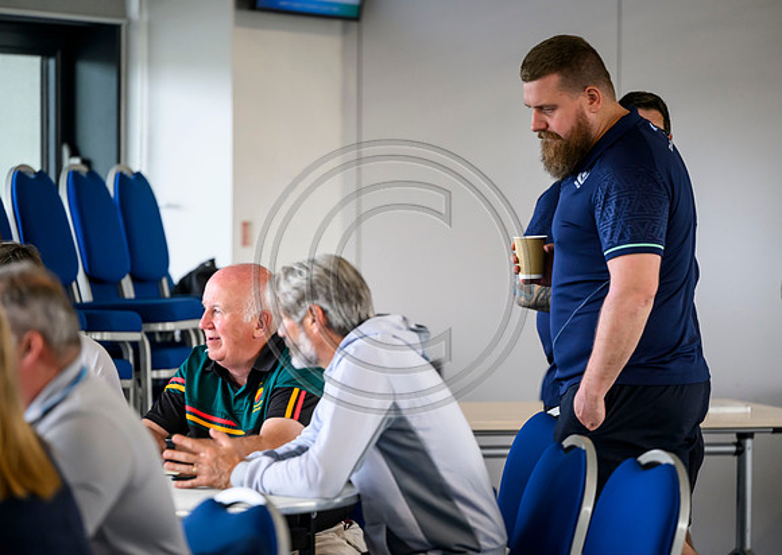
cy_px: 278
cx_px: 416
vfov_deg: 7.0
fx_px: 4512
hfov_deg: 9.9
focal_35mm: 204
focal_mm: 195
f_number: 3.2
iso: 2500
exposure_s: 1/500
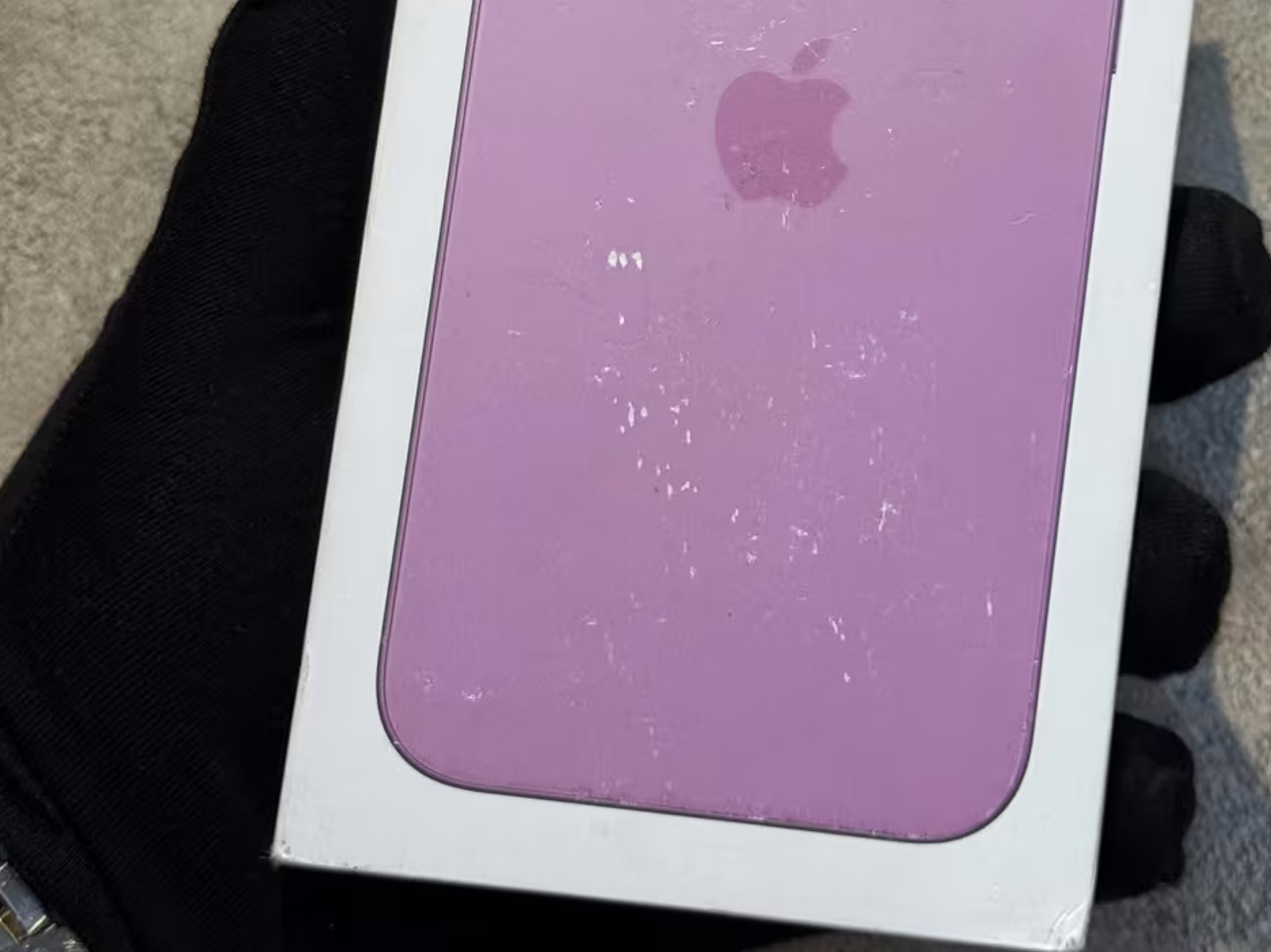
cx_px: 779
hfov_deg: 23.8
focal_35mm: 82
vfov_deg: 17.5
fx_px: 3010
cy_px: -28
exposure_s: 1/100
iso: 80
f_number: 1.78
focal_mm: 6.76
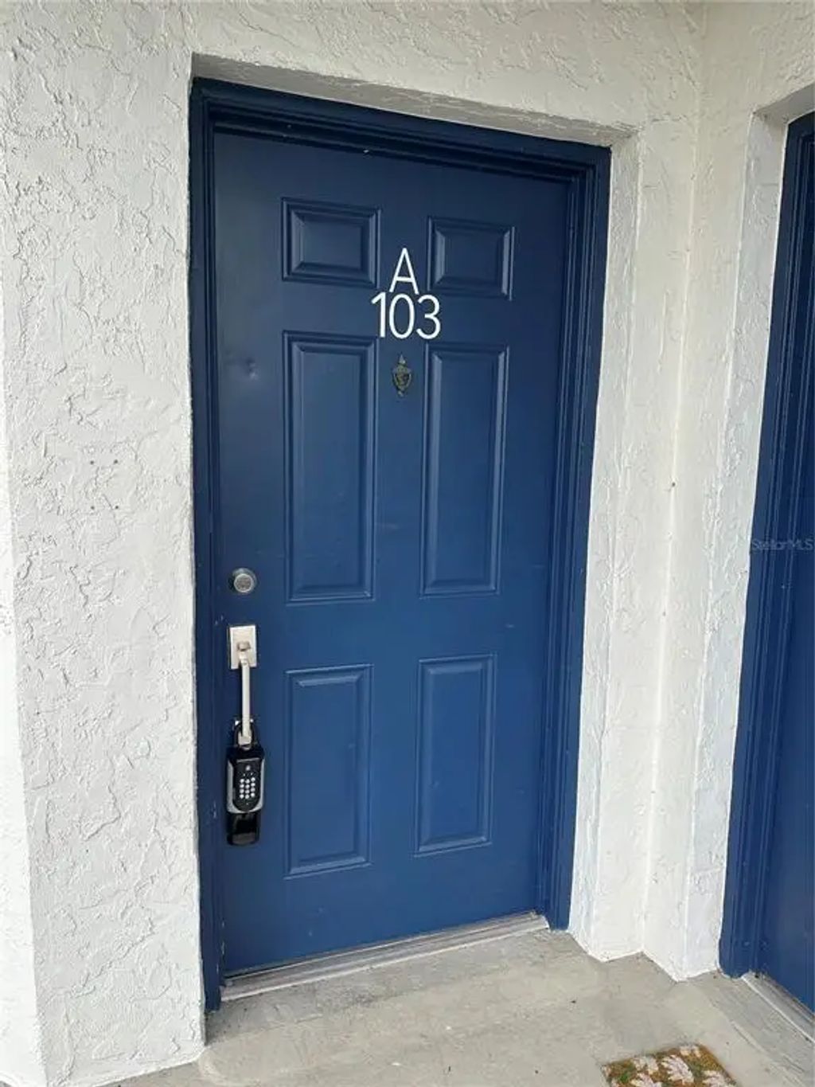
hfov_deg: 56.8
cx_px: 408
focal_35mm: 24
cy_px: 544
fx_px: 753
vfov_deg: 71.6
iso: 80
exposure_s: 1/396
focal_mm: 6.86
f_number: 1.78
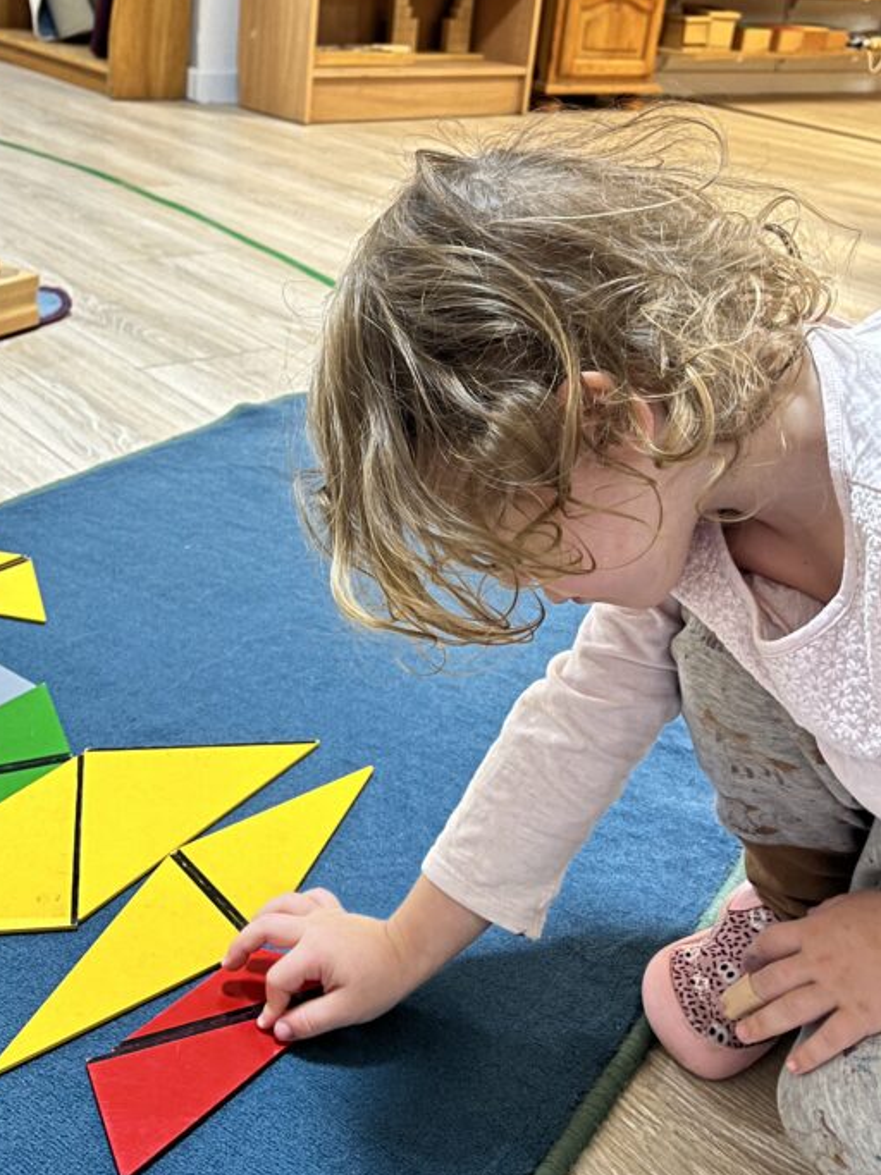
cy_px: 358
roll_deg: -6.2
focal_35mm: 39
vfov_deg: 46.8
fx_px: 1324
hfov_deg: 36.8
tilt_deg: -18.7
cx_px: 389
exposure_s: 1/50
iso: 125
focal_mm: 5.1
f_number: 1.6
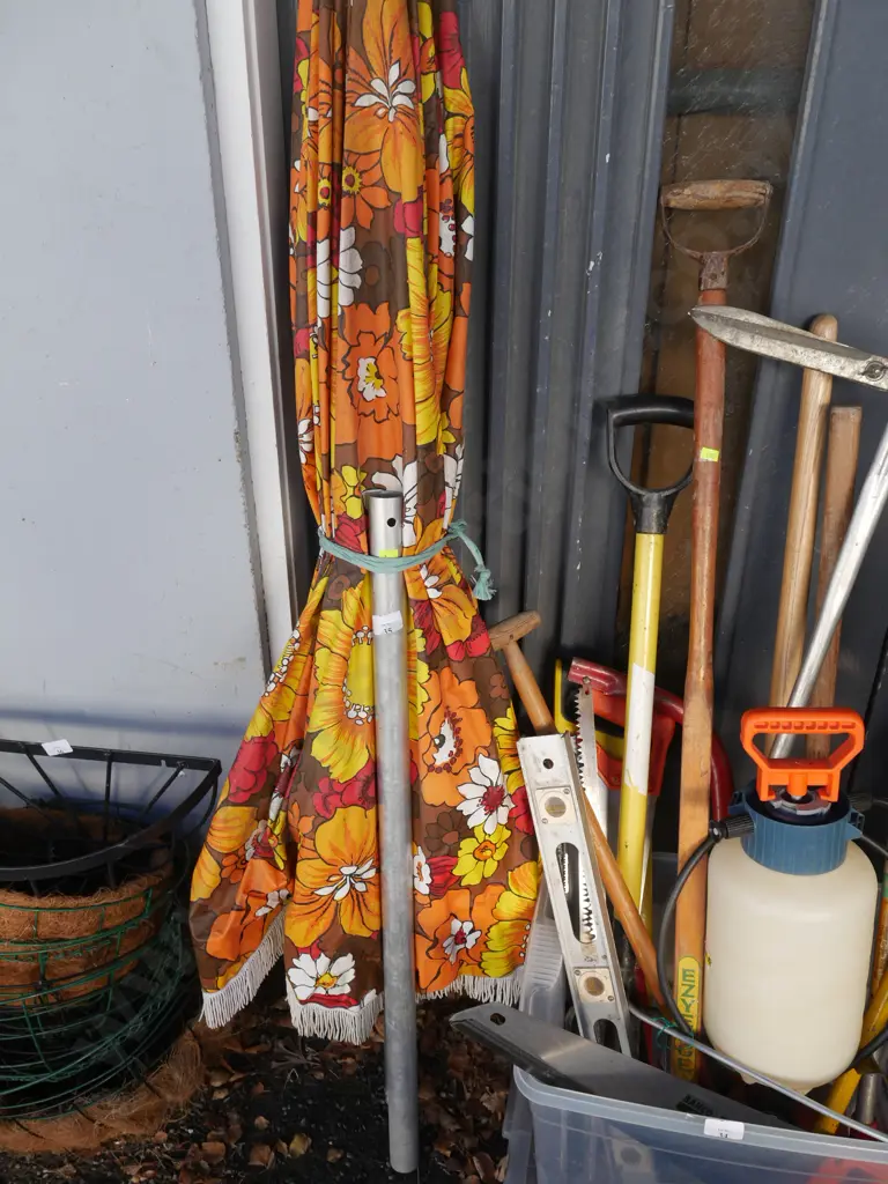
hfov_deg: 46.8
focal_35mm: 30
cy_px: 592
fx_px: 1026
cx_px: 444
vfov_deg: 60.0
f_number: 5.6
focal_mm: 15
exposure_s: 1/200
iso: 200
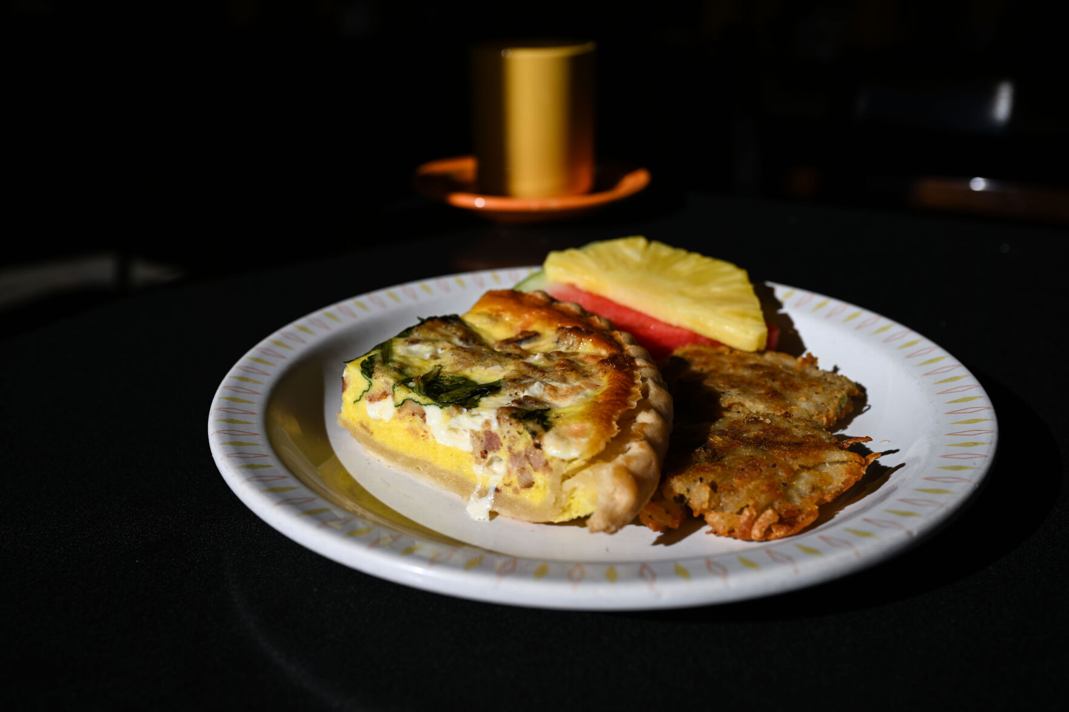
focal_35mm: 35
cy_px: 356
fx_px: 1039
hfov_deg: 54.4
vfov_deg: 37.8
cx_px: 534
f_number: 5.6
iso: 64
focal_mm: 35
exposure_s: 1/1000
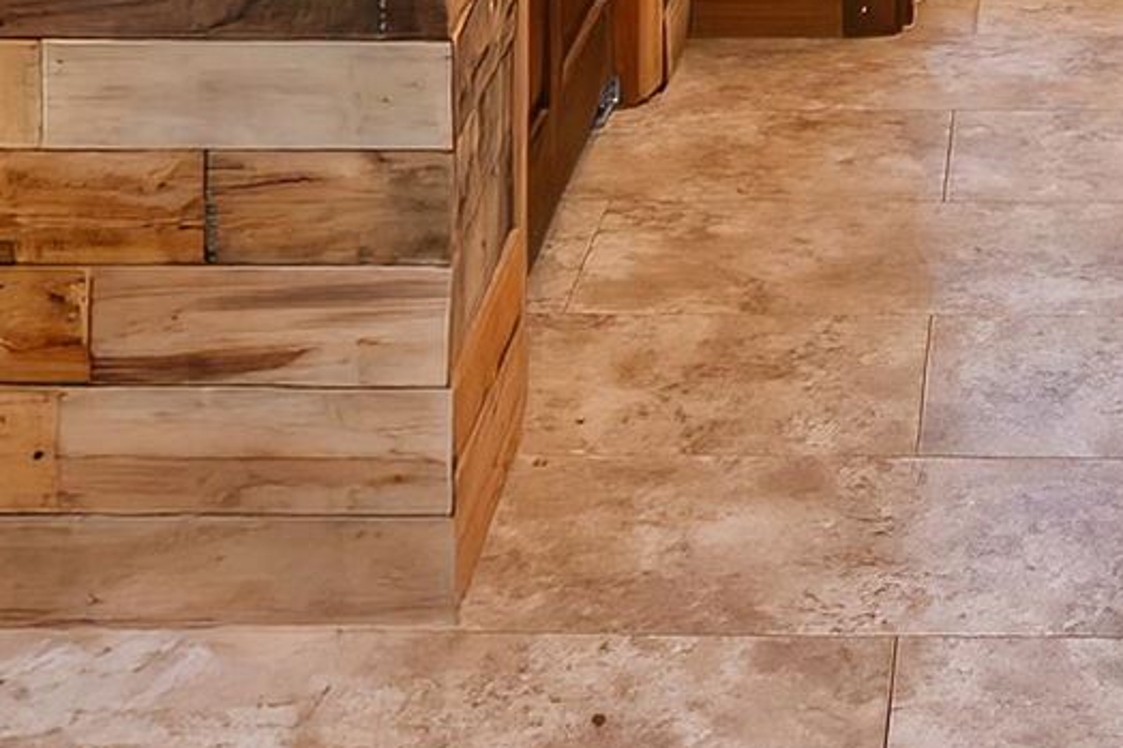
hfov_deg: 22.9
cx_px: 840
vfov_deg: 13.1
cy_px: -834
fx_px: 2744
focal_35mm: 88
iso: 500
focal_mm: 10
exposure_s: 1/5
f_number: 9
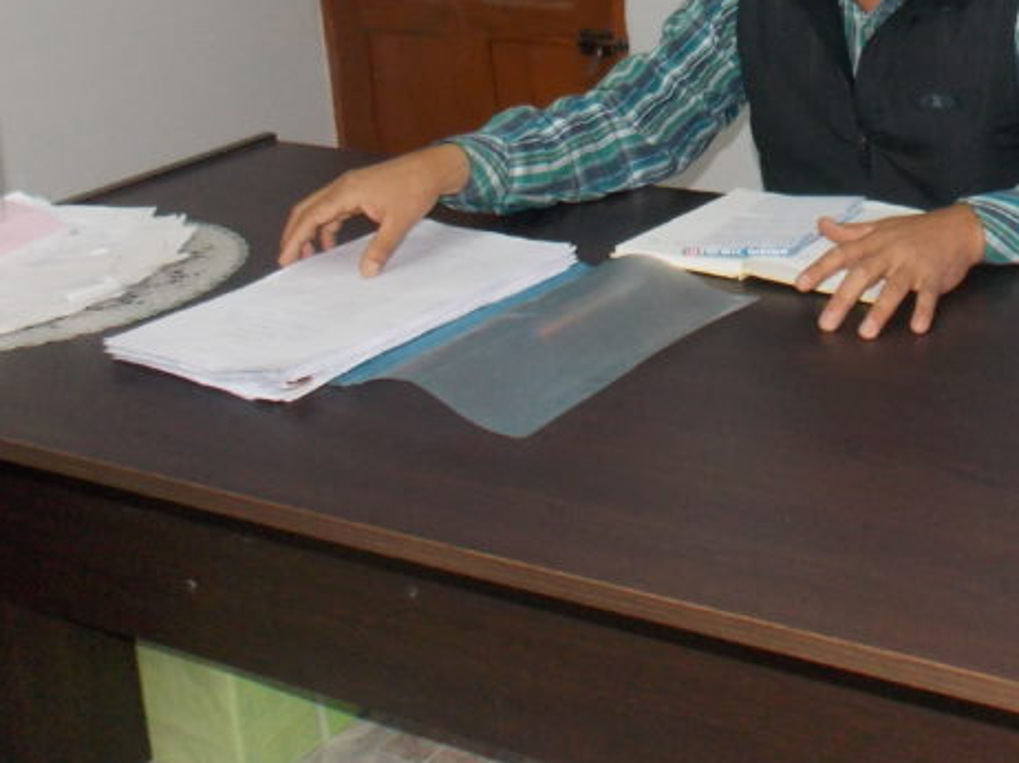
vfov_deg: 26.8
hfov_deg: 35.0
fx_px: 1501
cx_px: 951
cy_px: -24
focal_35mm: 51
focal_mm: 4
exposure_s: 1/30
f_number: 3.1
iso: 200
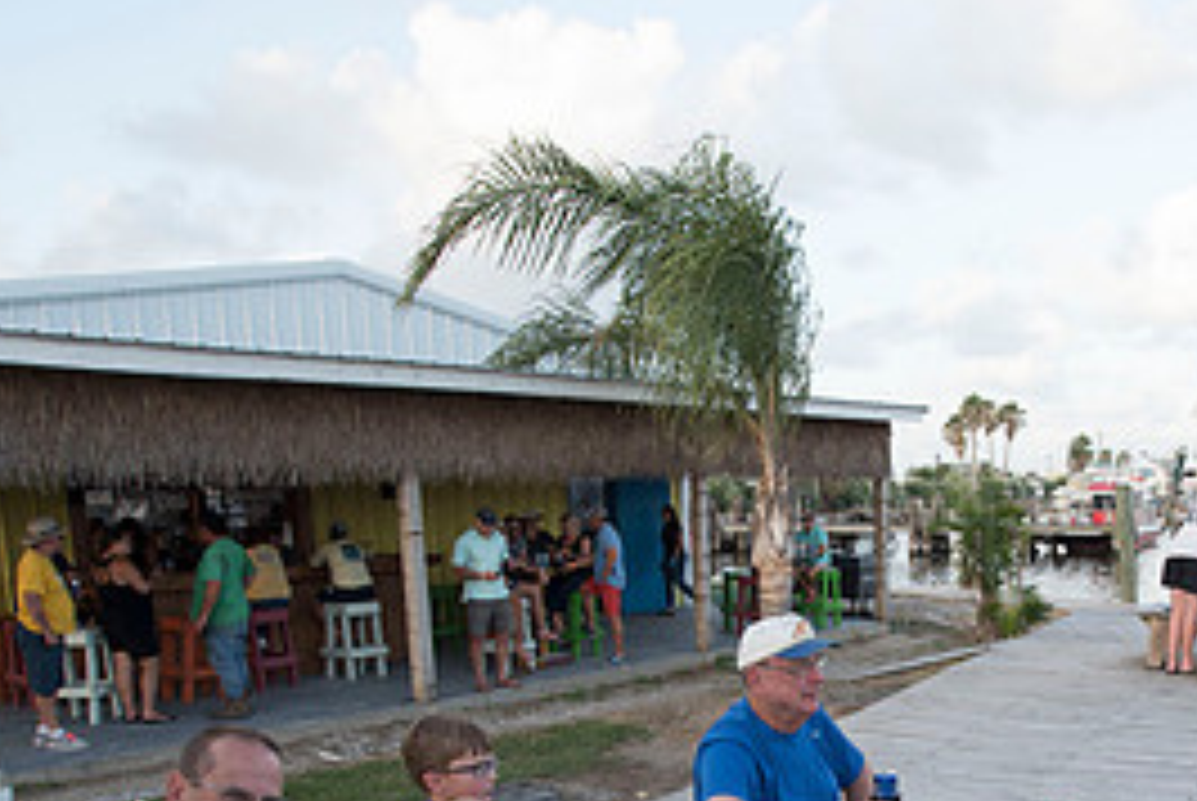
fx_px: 1232
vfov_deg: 34.1
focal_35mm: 37
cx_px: 873
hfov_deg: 50.1
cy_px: 718
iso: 250
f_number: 4.5
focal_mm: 17
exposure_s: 1/320
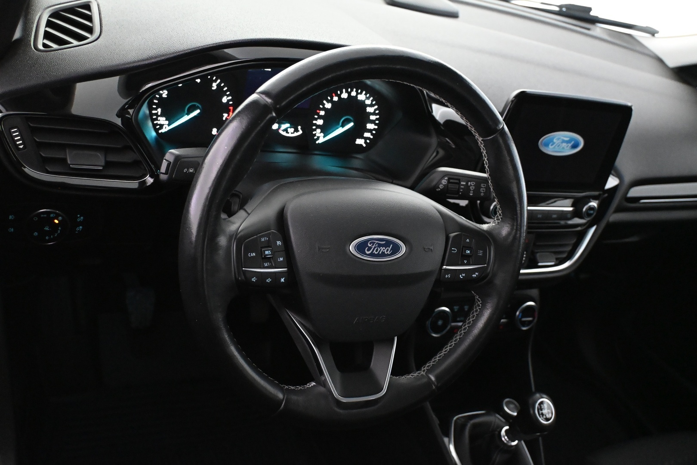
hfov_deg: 52.2
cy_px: 232
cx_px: 348
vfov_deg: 36.2
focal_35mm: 37
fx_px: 711
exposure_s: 1/60
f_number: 4.2
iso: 6400
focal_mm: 24.5
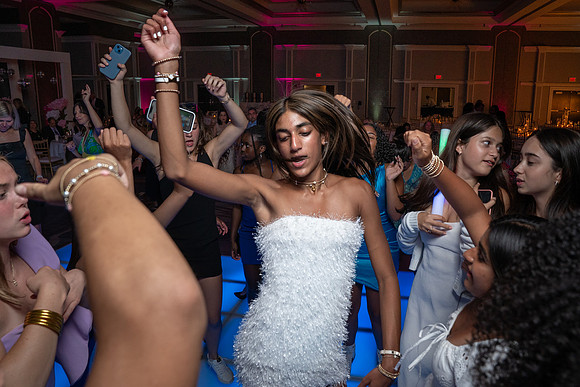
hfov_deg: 65.7
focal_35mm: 28
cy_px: 177
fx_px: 448
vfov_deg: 46.7
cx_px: 315
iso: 2000
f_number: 5.6
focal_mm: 25
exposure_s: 1/200
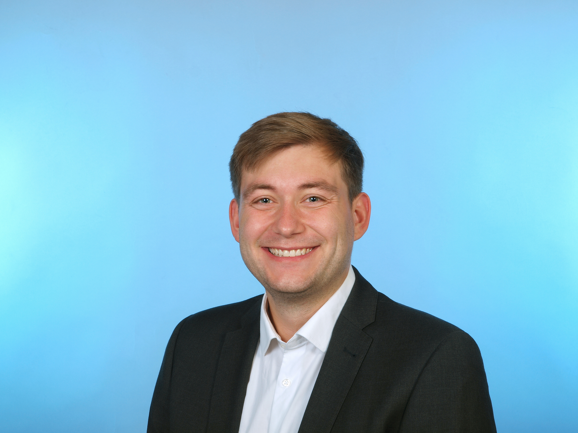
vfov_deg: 17.2
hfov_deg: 22.8
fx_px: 1436
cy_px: 216
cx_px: 289
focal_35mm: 86
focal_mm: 43
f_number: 14
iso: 100
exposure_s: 1/160
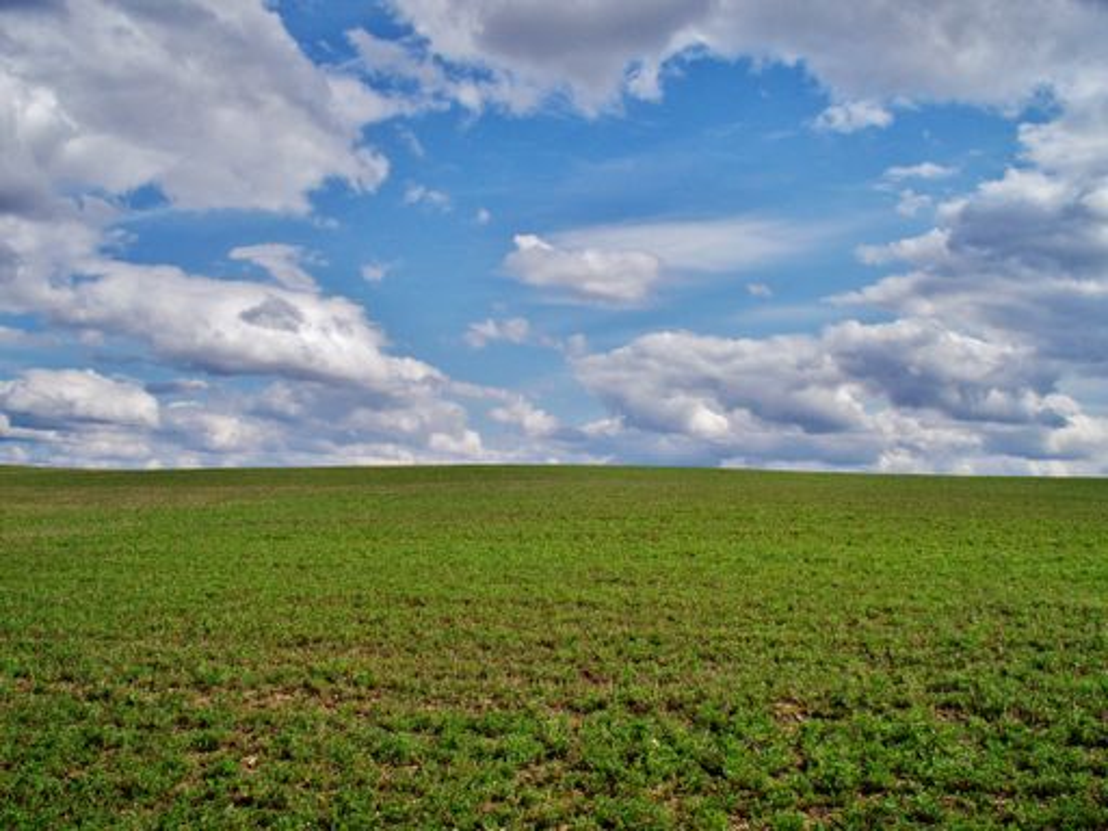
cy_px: 416
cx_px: 554
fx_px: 1120
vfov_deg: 40.7
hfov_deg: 52.6
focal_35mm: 35
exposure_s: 1/1250
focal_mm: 7.54
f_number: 4.8
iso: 125
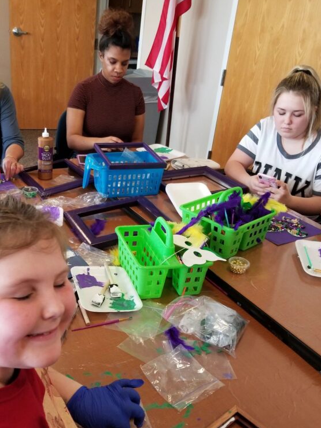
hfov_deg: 39.4
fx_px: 445
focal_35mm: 36
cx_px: 120
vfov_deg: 50.7
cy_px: 272
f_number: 1.7
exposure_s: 1/120
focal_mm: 4.25
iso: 320
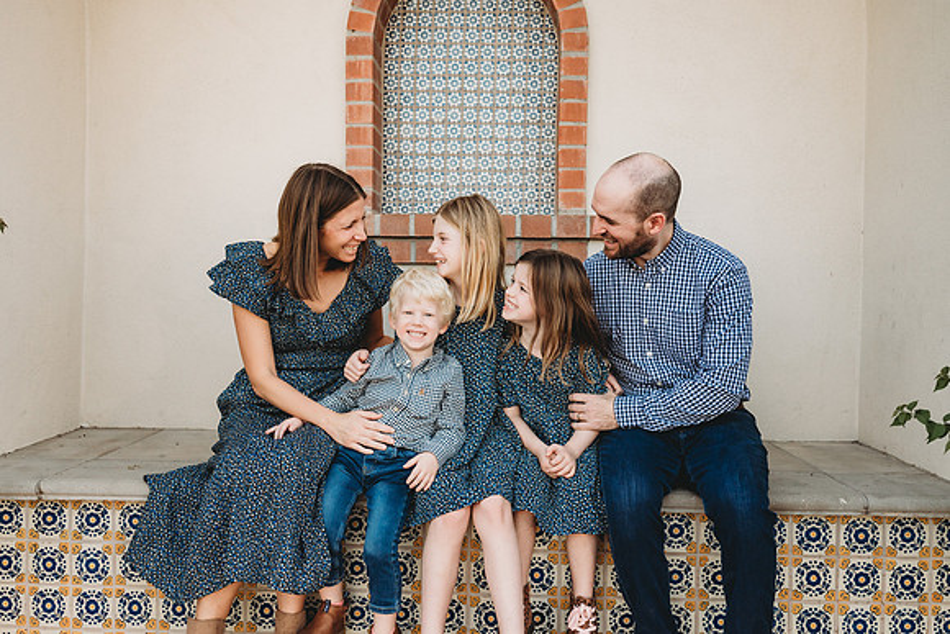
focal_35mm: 36
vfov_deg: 36.9
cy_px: 317
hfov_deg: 53.1
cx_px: 469
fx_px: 951
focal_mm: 35
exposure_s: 1/2000
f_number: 3.5
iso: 1000
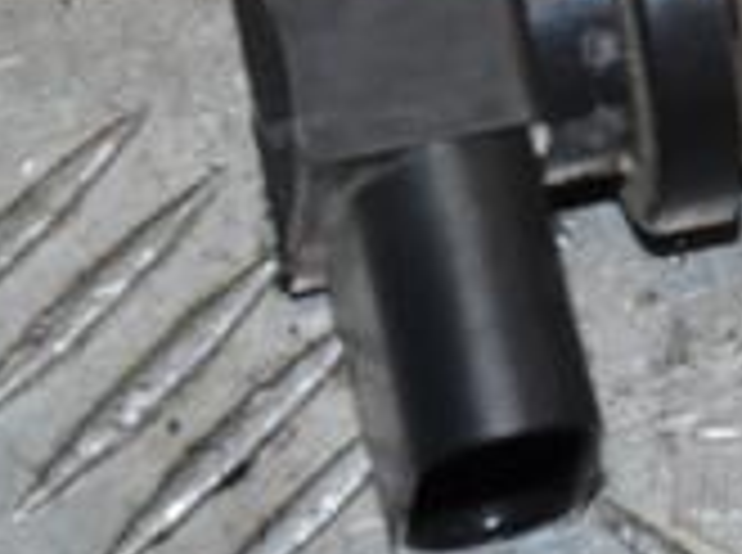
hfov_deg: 5.3
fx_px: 7871
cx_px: 1183
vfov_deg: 4.0
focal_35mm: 368
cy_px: -104
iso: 800
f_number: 10
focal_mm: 70
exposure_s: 1/200
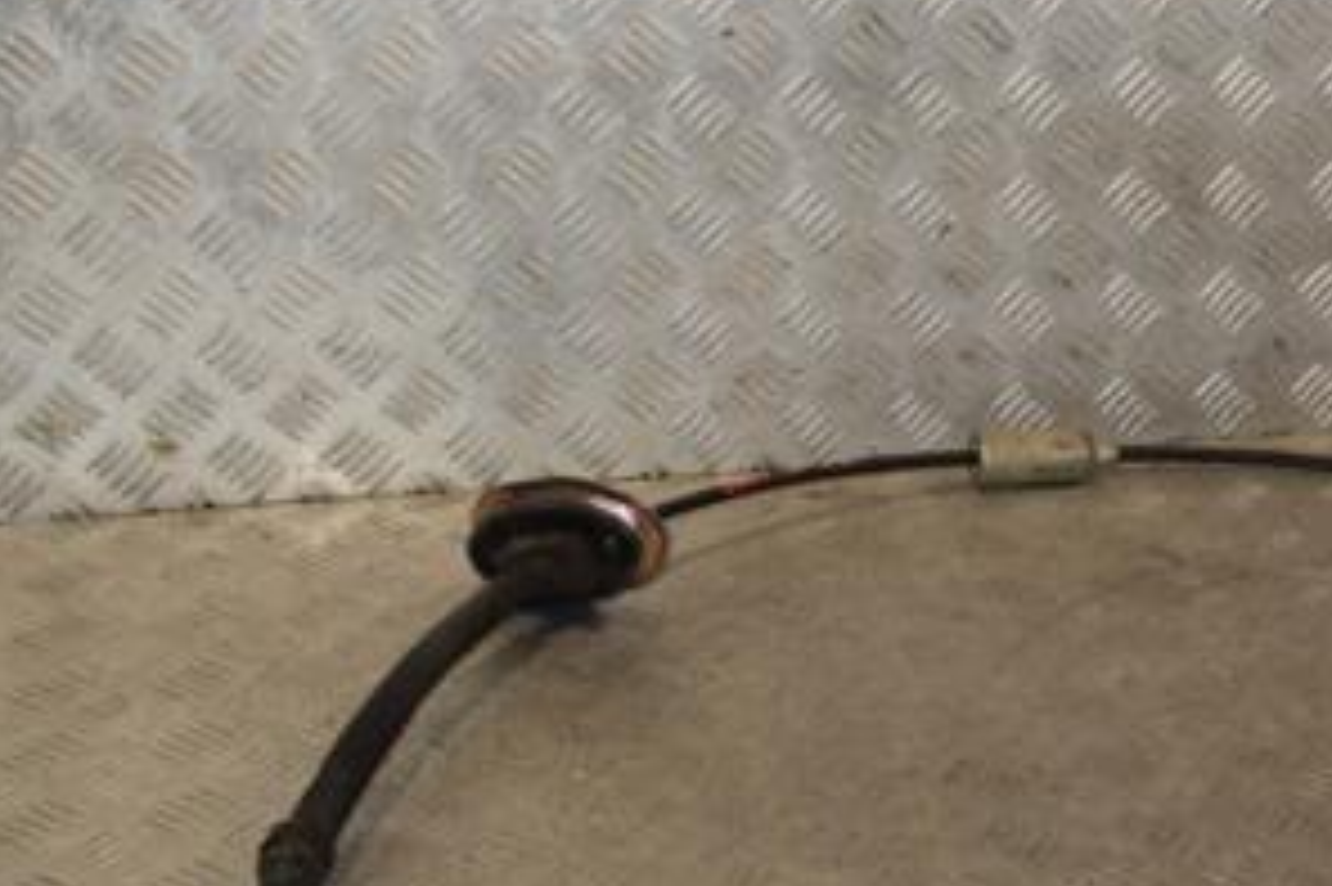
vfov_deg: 17.9
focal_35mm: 76
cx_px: 1112
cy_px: 472
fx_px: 2811
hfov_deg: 26.1
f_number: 7.1
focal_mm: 25
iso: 800
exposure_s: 1/200
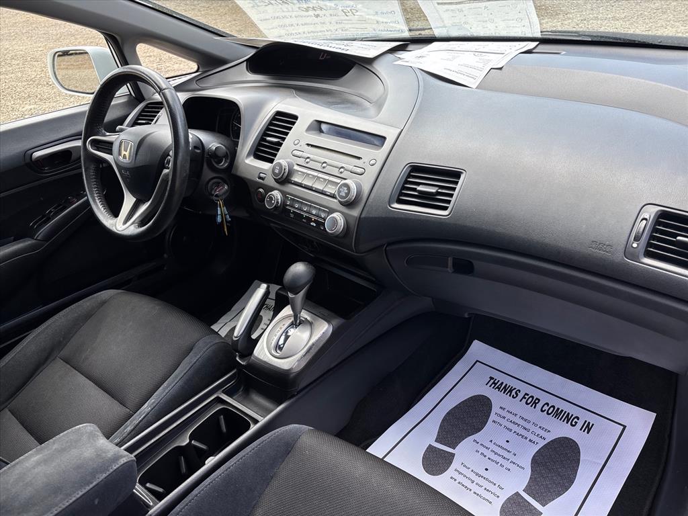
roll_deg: +4.8
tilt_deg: -27.6
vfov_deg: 53.1
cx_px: 344
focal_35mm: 26
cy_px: 258
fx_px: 517
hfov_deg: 67.3
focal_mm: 5.96
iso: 50
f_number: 1.6
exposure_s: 1/400
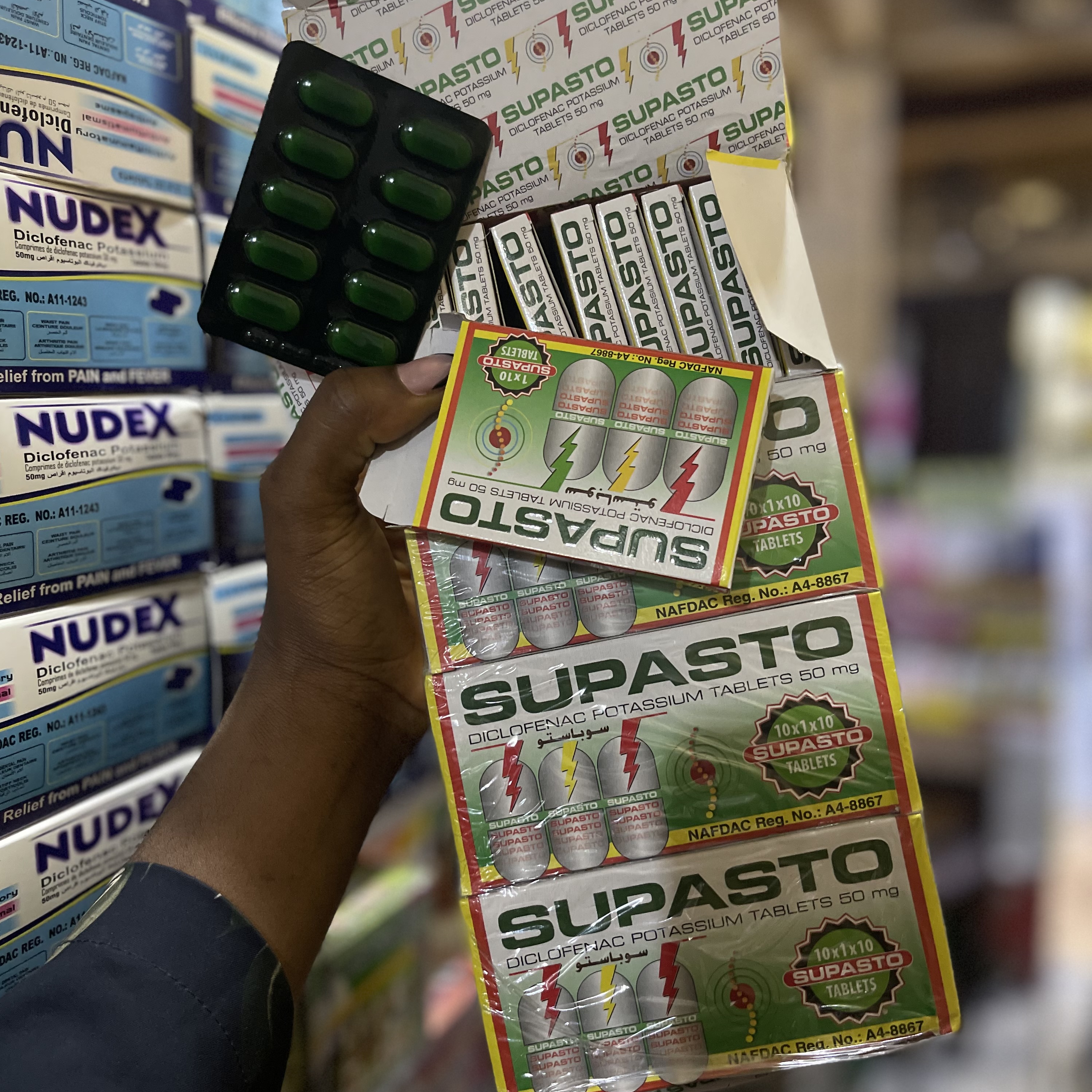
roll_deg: +1.6
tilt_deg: -7.2
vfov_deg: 52.5
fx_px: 1106
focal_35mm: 31
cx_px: 546
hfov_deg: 52.5
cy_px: 546
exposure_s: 1/25
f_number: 1.6
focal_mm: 5.1
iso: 500
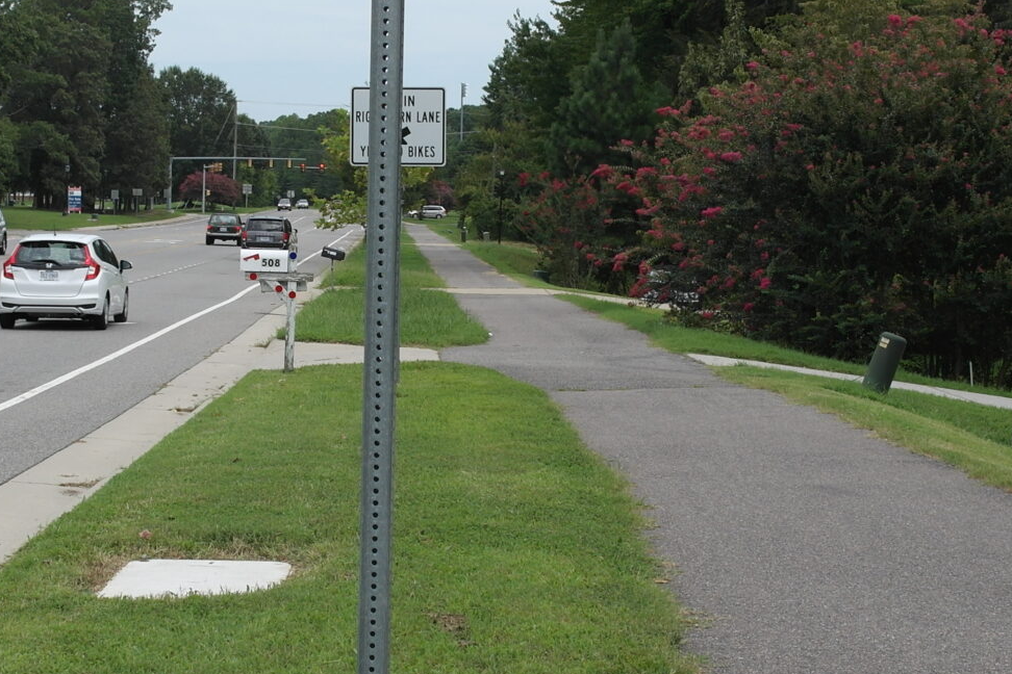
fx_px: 2221
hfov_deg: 25.6
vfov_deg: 17.3
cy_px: 270
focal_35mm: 79
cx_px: 371
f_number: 7.1
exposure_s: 1/250
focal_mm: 20
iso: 100
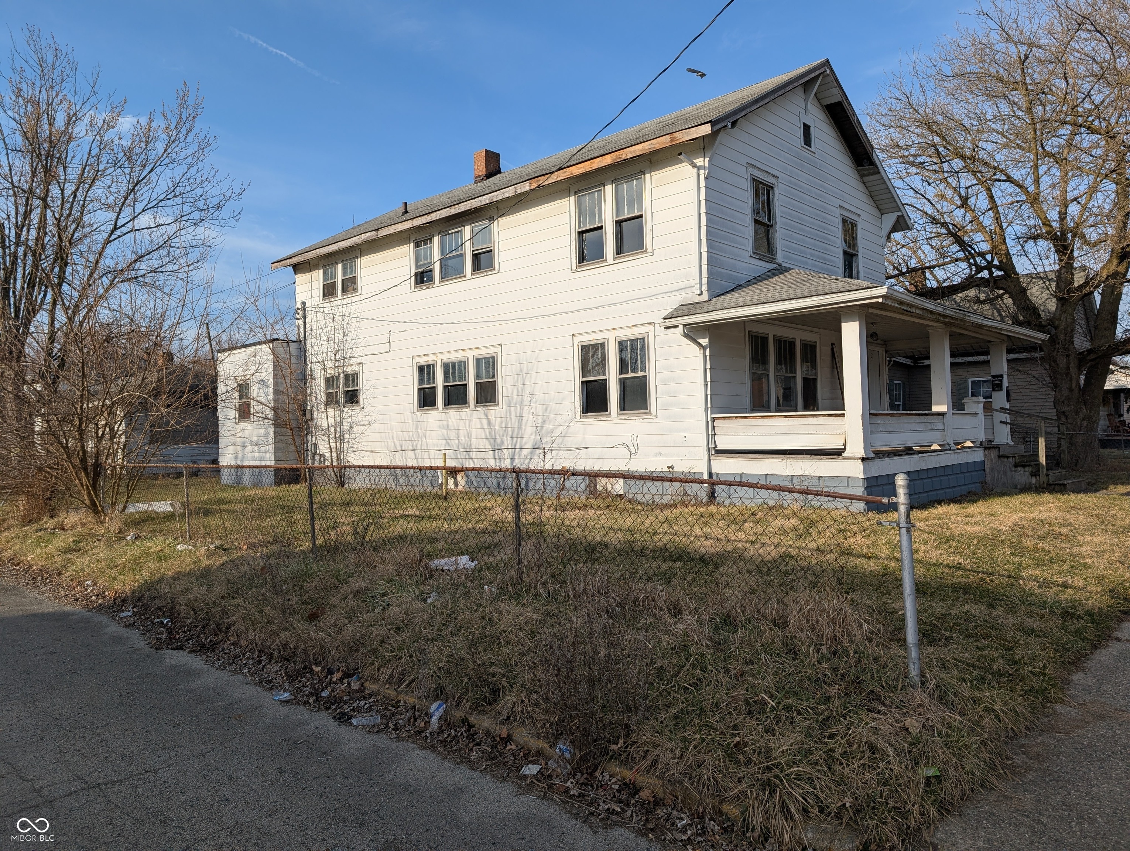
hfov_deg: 71.5
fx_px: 785
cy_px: 426
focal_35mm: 24
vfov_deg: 56.9
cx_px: 565
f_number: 1.68
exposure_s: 1/1221
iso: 22
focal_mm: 6.9
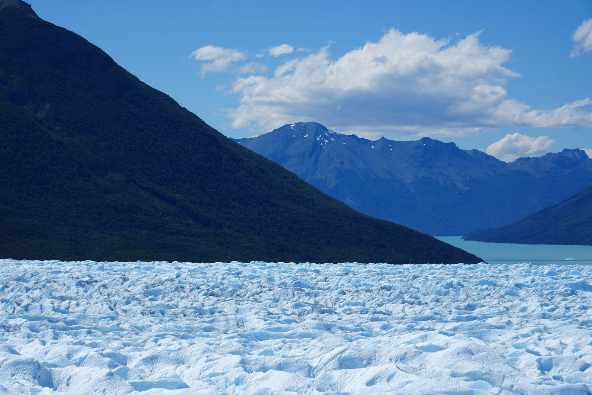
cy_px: 198
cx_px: 296
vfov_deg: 13.0
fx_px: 1726
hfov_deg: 19.5
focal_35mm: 105
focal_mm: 105
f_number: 10
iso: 100
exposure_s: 1/400
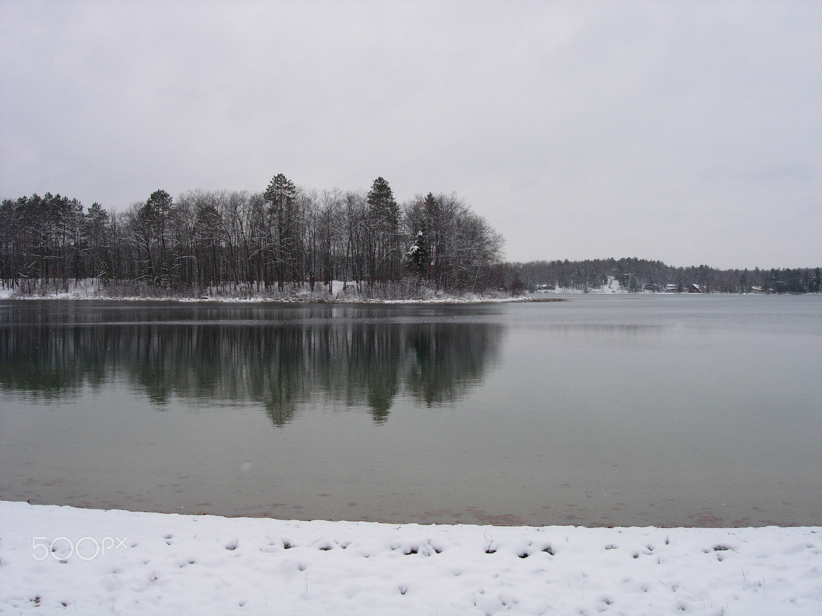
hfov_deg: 49.0
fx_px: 902
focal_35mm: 38
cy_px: 308
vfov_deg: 37.7
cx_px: 411
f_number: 4.8
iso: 64
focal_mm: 7.8
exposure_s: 1/373
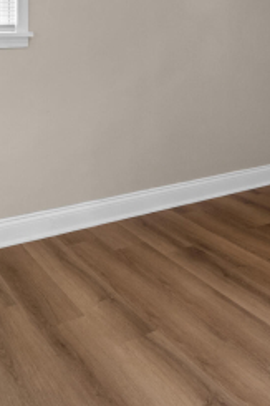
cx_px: 242
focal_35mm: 46
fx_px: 518
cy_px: 8
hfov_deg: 28.1
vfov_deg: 38.4
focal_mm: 10
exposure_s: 1/1.67
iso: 400
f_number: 10
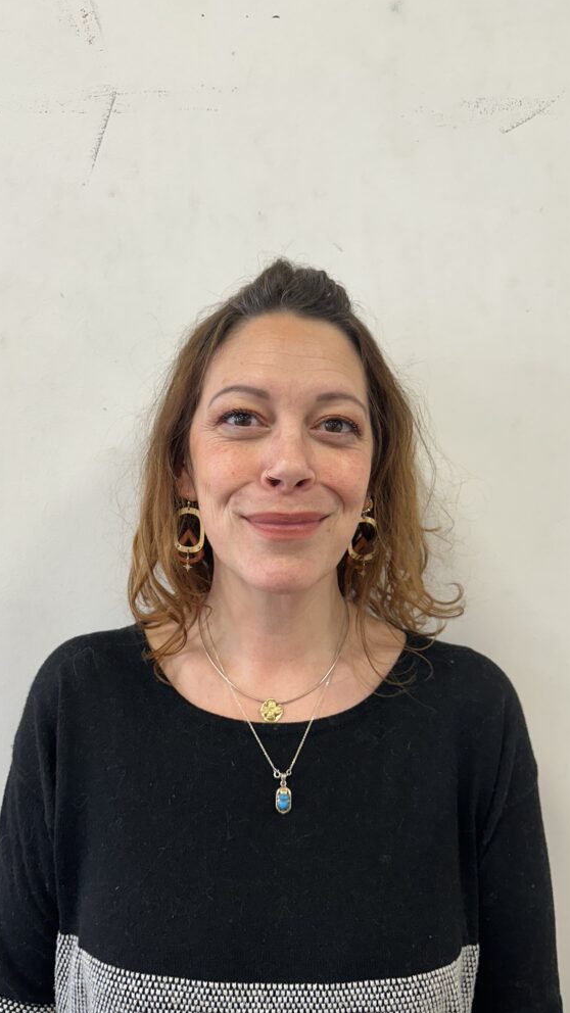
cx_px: 272
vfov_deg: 69.8
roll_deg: +0.8
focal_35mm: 27
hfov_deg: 42.9
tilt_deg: -4.7
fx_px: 725
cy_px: 519
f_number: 1.78
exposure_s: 1/100
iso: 160
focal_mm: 6.86
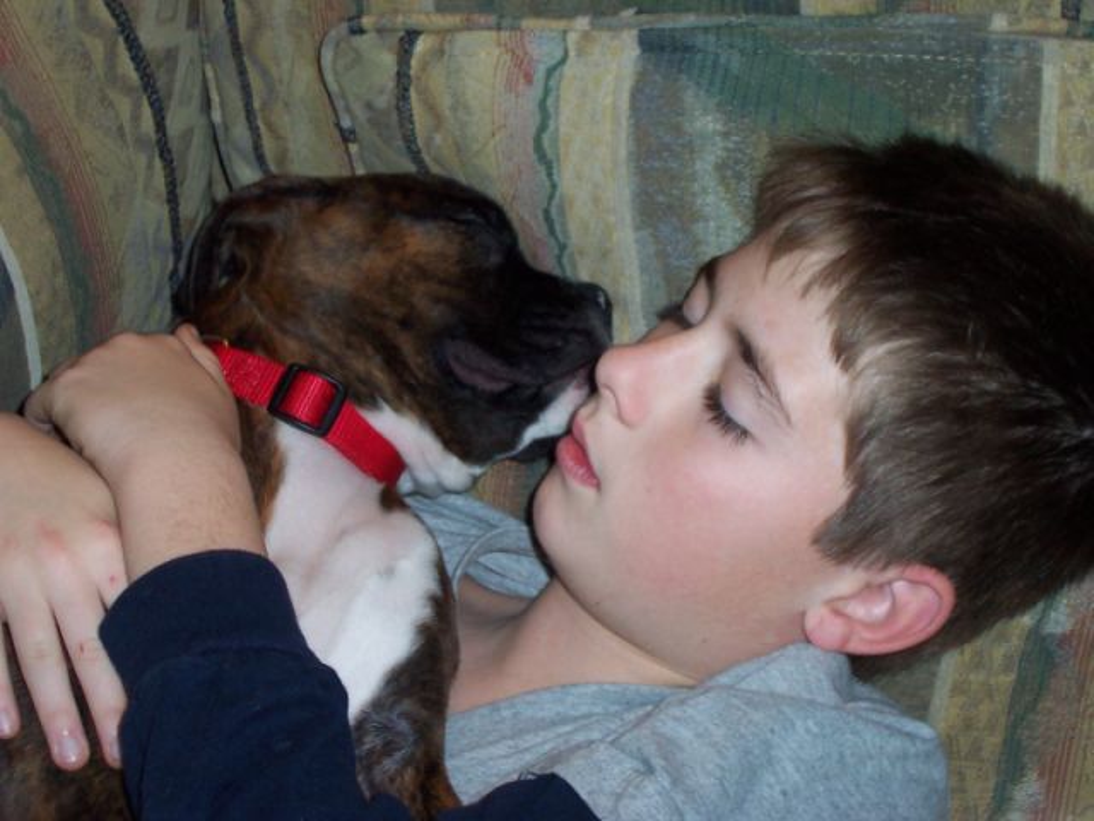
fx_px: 2244
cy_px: 410
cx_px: 547
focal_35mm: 71
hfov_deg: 27.4
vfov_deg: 20.7
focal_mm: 10.8
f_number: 4
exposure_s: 1/90
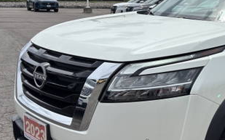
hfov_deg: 32.8
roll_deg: -1.7
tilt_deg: -8.4
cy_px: 55
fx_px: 349
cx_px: 225
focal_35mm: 57
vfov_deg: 22.7
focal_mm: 5.96
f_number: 1.6
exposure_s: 1/6711
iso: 50
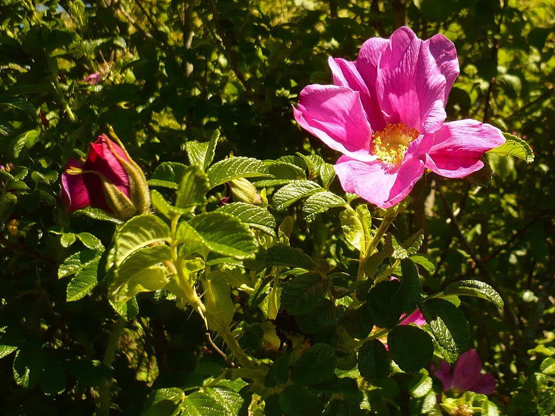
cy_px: 208
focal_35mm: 35
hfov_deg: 52.6
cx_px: 278
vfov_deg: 40.7
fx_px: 561
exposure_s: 1/640
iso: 100
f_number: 2.8
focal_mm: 5.8
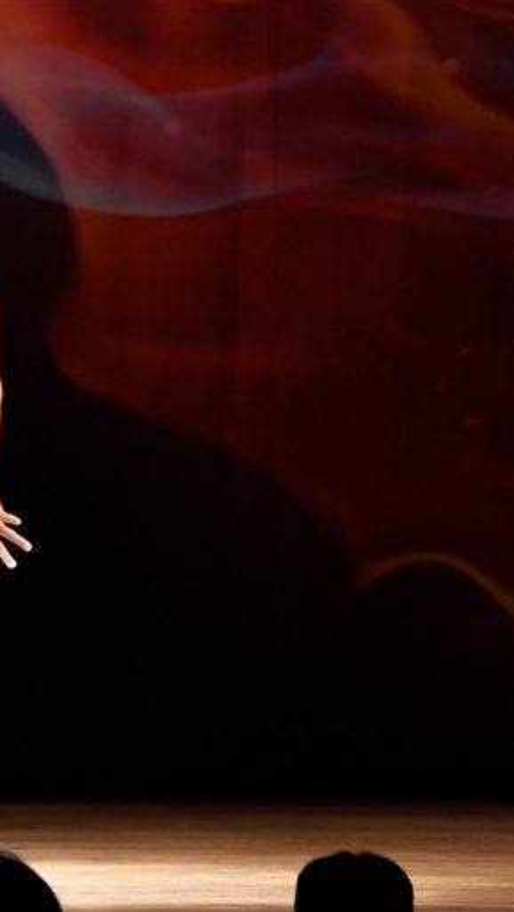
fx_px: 9753
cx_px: -93
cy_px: 457
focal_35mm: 403
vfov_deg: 5.4
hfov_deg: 3.0
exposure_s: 1/400
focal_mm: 170
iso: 4000
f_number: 5.6
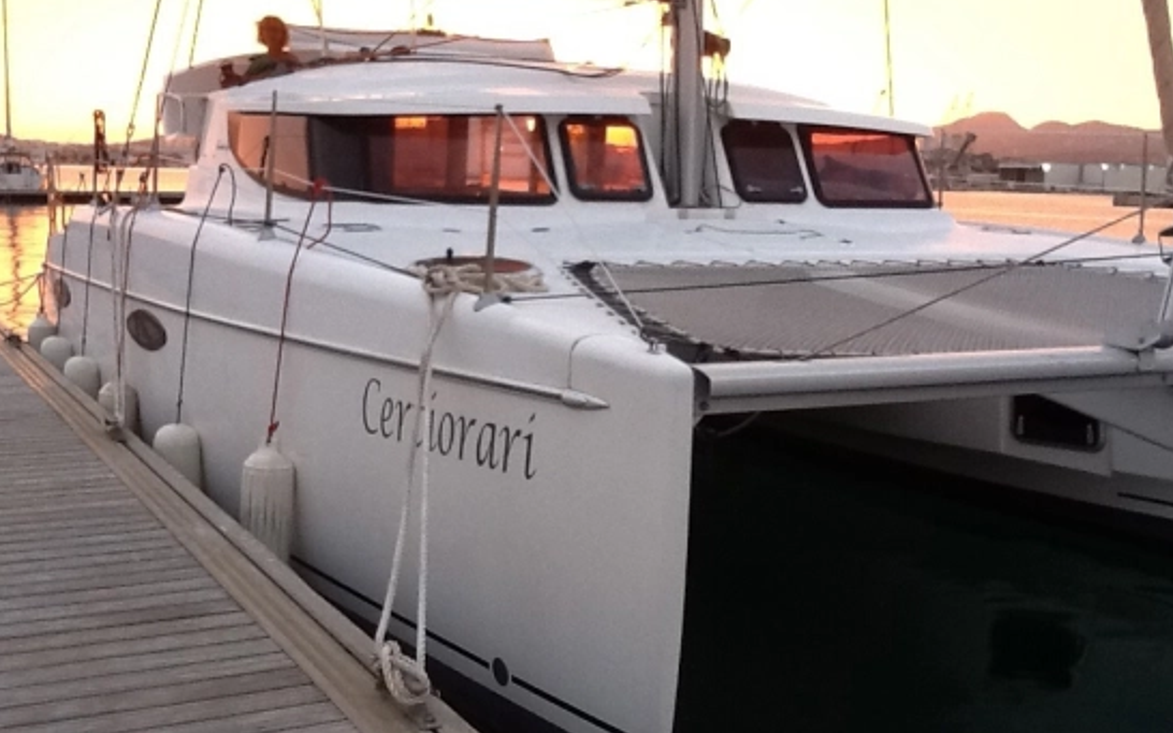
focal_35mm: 47
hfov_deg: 42.7
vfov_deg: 27.4
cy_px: 427
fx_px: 1502
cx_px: 586
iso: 100
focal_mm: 2.03
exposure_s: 1/30
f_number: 2.4
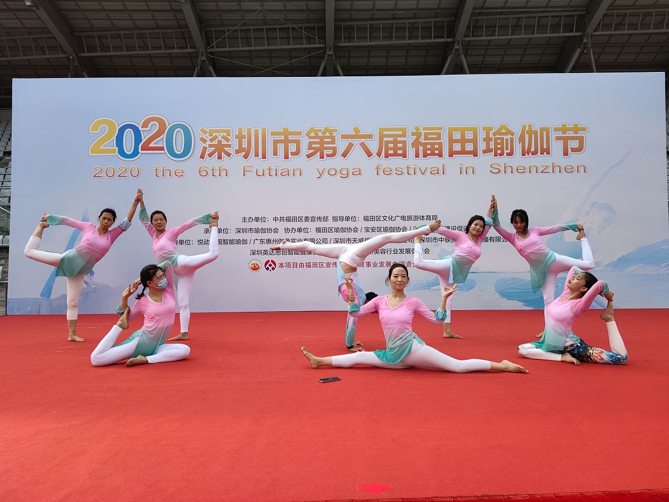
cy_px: 251
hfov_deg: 71.6
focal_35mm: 24
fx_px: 464
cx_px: 334
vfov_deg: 56.8
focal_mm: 6.78
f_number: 1.85
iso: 50
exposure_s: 1/765
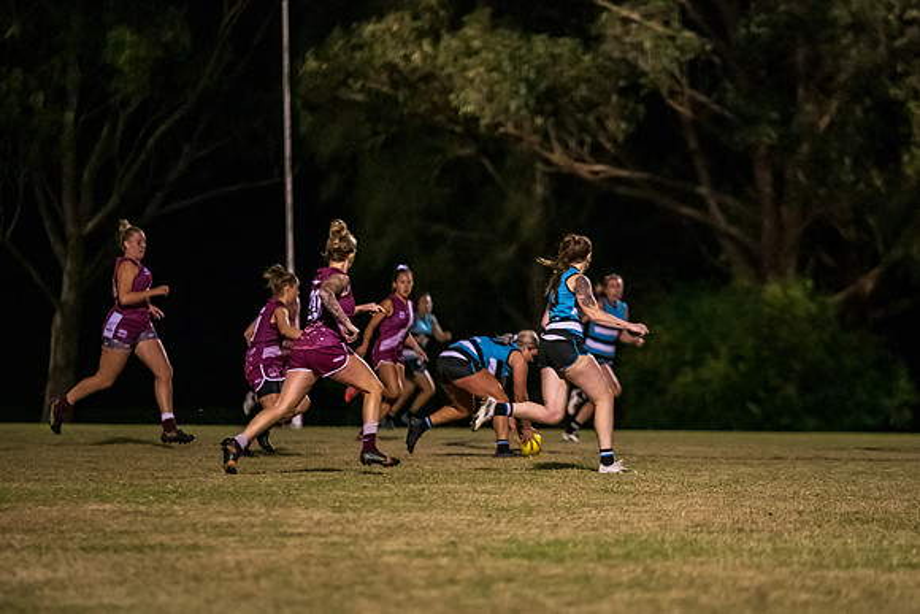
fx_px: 6793
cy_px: 357
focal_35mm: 266
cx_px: 535
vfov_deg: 5.2
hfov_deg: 7.7
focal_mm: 200
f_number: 2.8
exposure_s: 1/800
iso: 6400
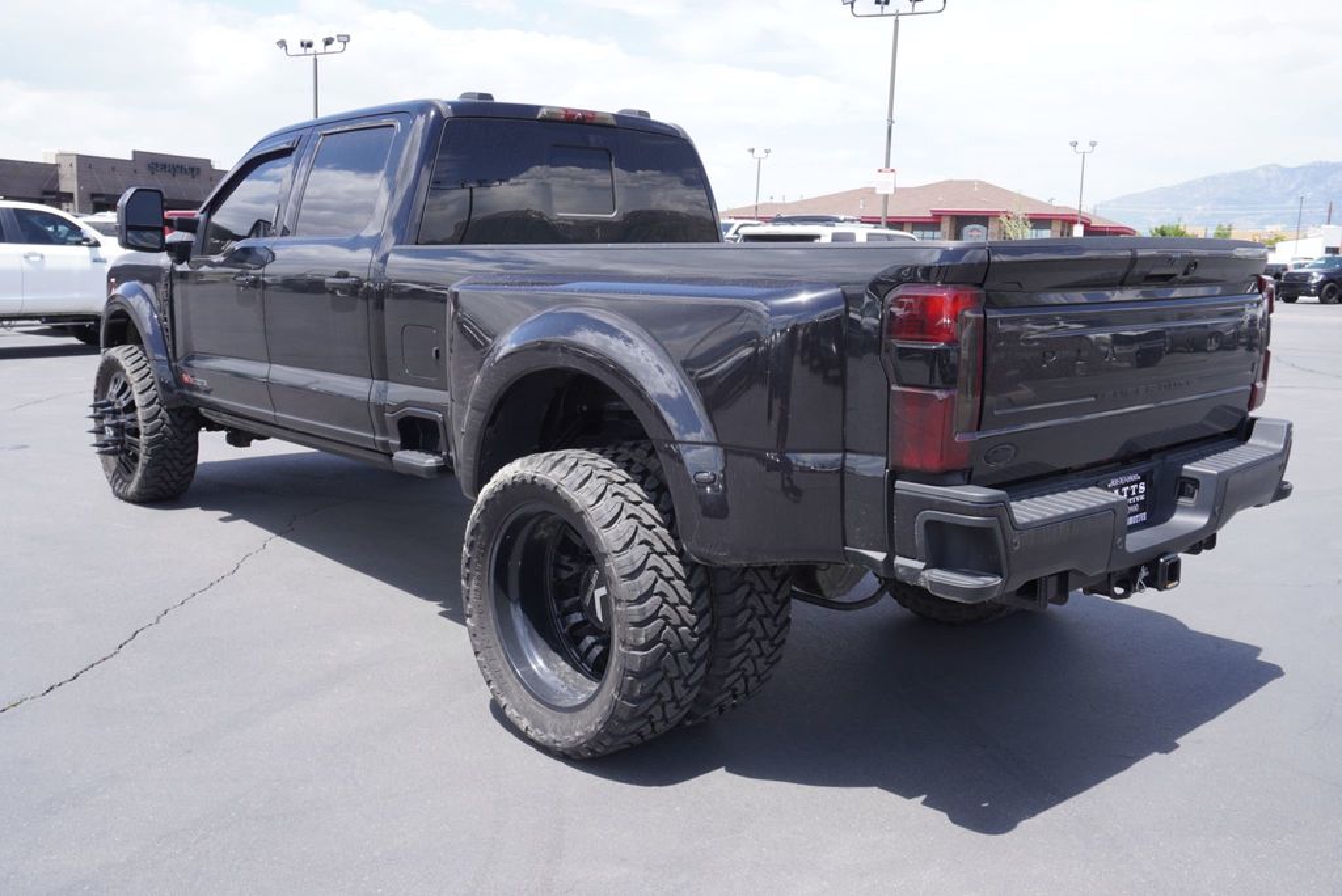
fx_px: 1175
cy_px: 448
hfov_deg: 59.5
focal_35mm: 32
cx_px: 671
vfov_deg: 41.8
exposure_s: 1/160
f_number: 6.3
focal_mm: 21
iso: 100
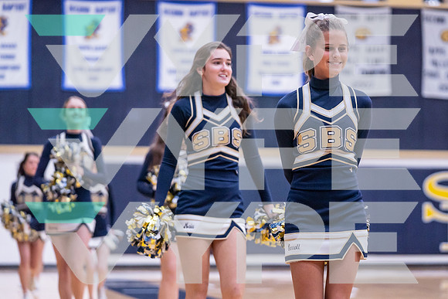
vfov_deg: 11.9
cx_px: 251
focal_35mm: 116
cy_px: 144
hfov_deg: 17.7
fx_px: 1439
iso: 2000
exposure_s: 1/1250
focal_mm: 99
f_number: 2.8
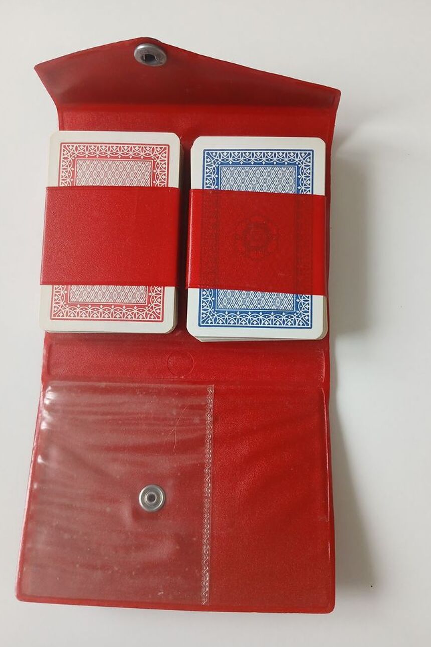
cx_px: 227
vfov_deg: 65.5
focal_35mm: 28
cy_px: 318
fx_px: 503
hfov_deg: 46.4
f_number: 1.8
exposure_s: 1/50
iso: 160
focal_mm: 3.98
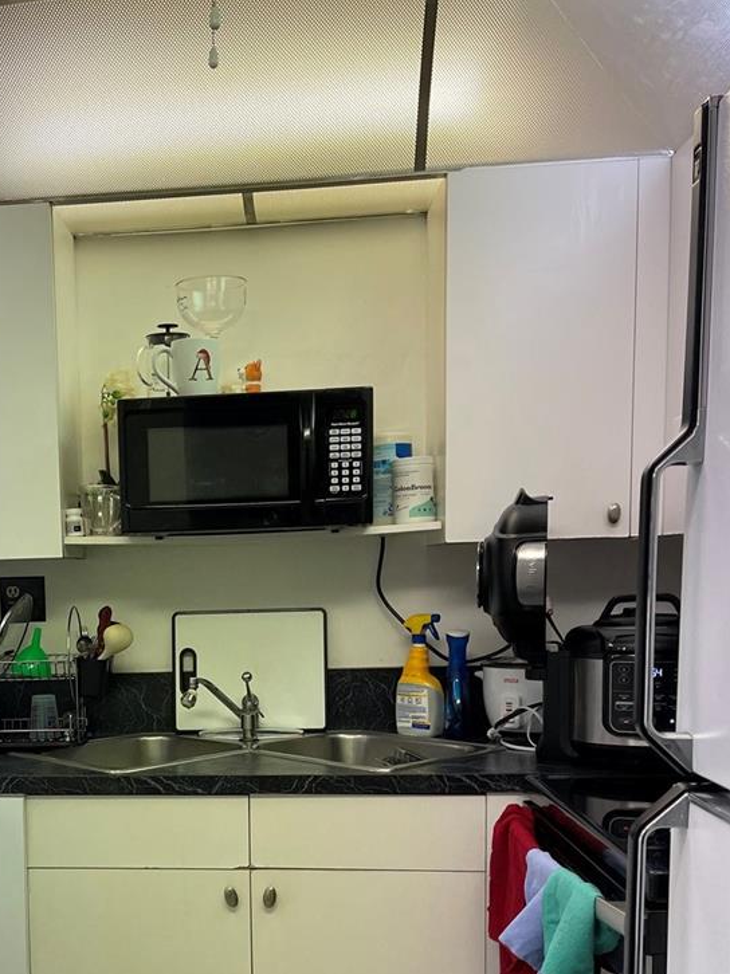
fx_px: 1210
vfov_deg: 42.9
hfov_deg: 32.5
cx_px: 133
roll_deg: +2.6
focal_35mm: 43
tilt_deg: -5.9
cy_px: 694
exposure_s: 1/120
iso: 64
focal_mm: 5.1
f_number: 1.6
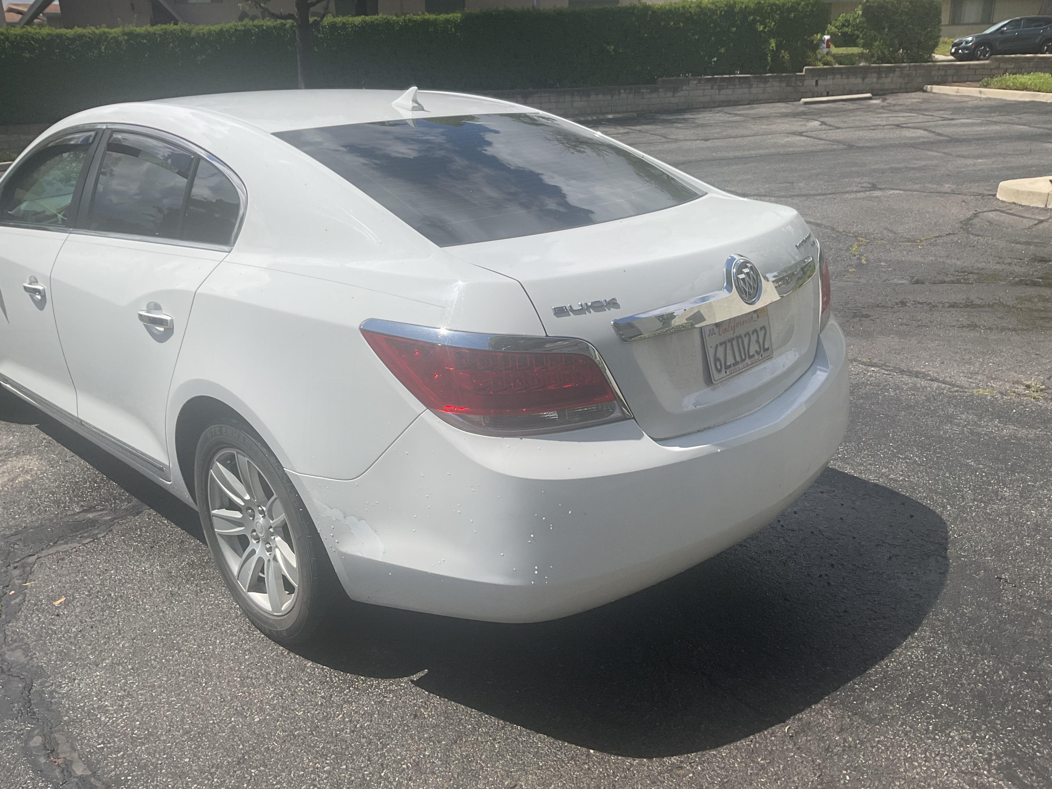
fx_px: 881
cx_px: 526
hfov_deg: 61.7
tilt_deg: -21.2
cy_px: 394
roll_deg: +1.7
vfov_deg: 48.2
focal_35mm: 29
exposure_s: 1/3322
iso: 16
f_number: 1.8
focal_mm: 3
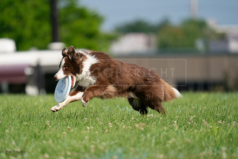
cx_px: 119
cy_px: 80
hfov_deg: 3.9
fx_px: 3465
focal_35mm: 524
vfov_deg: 2.6
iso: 1000
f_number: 6.3
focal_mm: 524
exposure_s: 1/4000
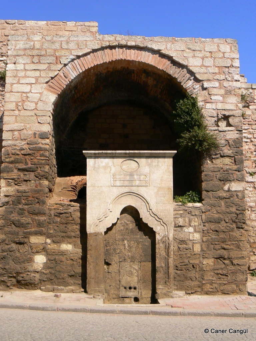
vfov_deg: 51.4
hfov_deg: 39.7
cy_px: 170
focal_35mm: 36
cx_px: 128
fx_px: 355
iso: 80
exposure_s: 1/400
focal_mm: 6
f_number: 5.6
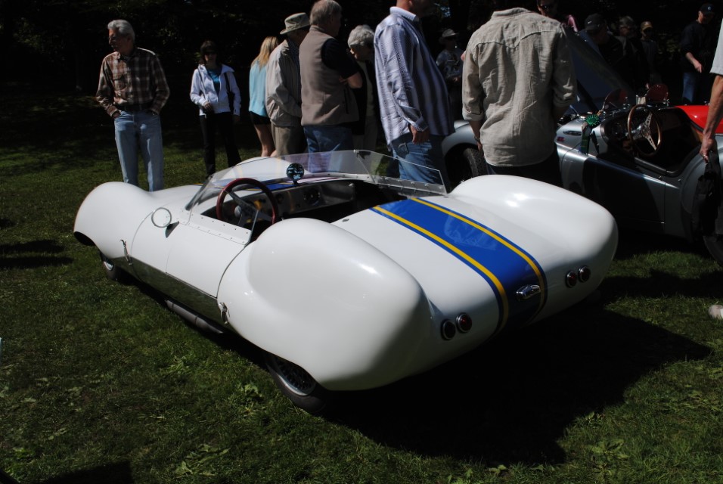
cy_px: 242
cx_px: 362
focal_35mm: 33
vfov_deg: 40.1
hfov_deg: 57.2
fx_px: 664
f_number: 10
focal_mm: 22
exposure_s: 1/400
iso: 100
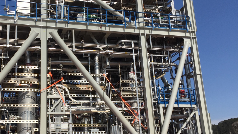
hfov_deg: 45.5
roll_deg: +1.7
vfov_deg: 27.0
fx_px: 278
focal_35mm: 44
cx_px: 75
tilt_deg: +13.8
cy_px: 85
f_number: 2.2
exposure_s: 1/3597
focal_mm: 4.15
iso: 32
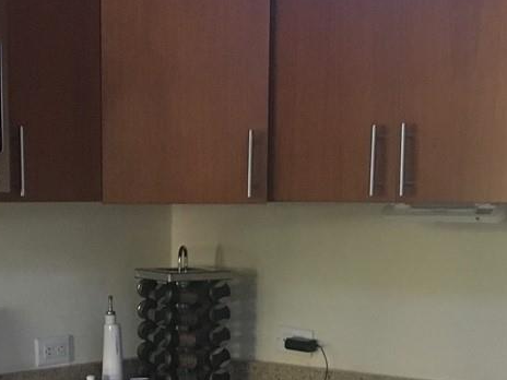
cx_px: 161
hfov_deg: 19.6
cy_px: 425
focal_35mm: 100
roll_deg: -0.2
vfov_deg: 14.4
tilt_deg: -8.9
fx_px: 1465
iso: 200
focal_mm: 4.15
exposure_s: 1/30
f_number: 2.2
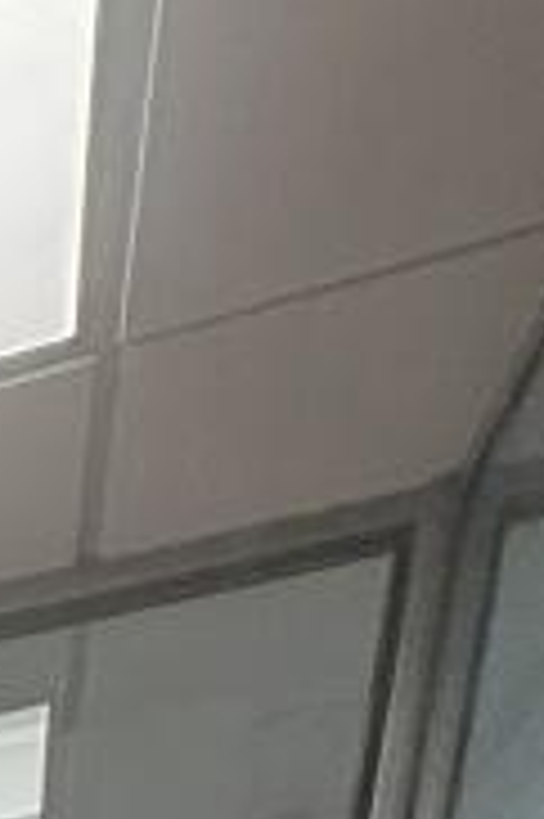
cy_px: 2007
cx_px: -1151
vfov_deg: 14.6
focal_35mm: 82
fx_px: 1862
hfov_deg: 10.6
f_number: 2.2
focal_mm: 2.22
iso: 80
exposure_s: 1/100
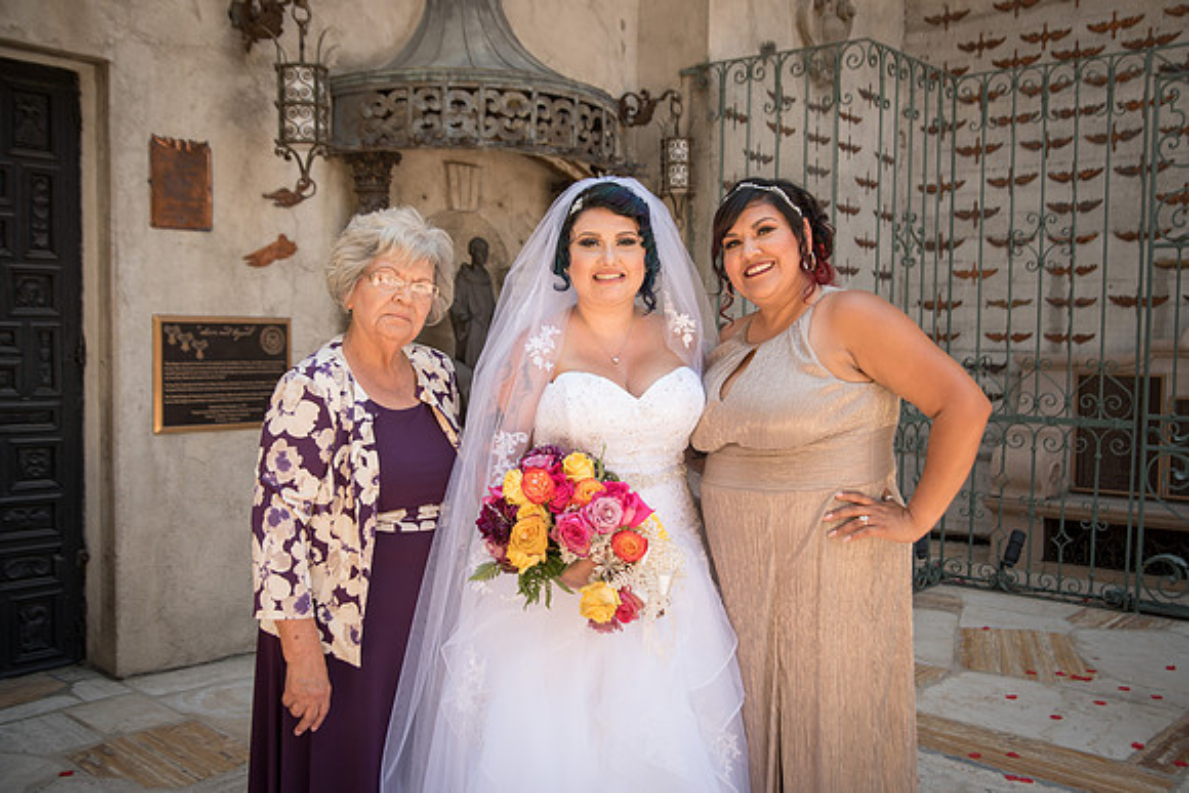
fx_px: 1089
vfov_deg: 40.0
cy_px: 396
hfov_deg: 57.3
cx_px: 594
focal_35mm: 33
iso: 100
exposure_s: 1/100
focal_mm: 32
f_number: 4.5
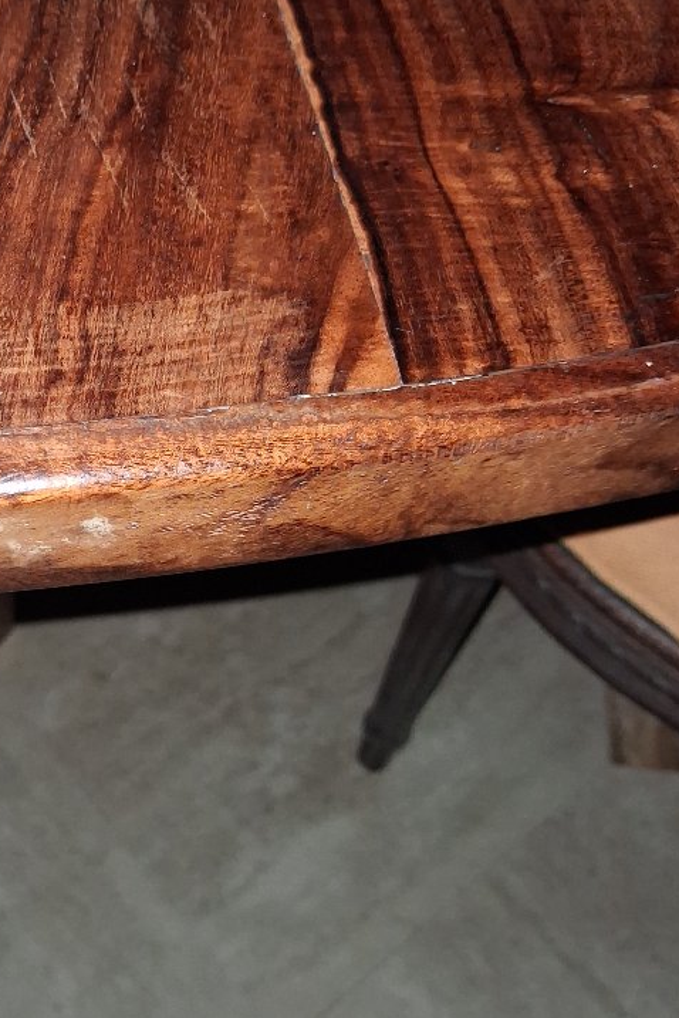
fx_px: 1330
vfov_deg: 41.9
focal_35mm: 47
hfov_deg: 28.1
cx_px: 141
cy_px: 500
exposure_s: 1/100
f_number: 1.8
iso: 400
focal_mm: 4
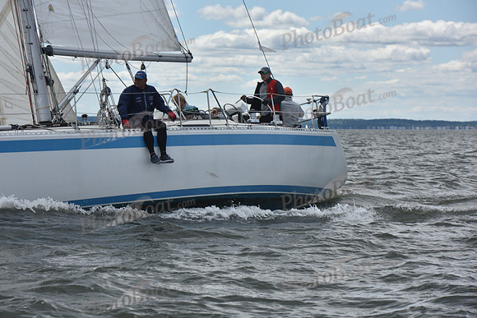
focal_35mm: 165
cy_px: 159
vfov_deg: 8.3
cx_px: 238
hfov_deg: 12.4
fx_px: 2187
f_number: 10
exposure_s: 1/800
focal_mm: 165
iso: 250
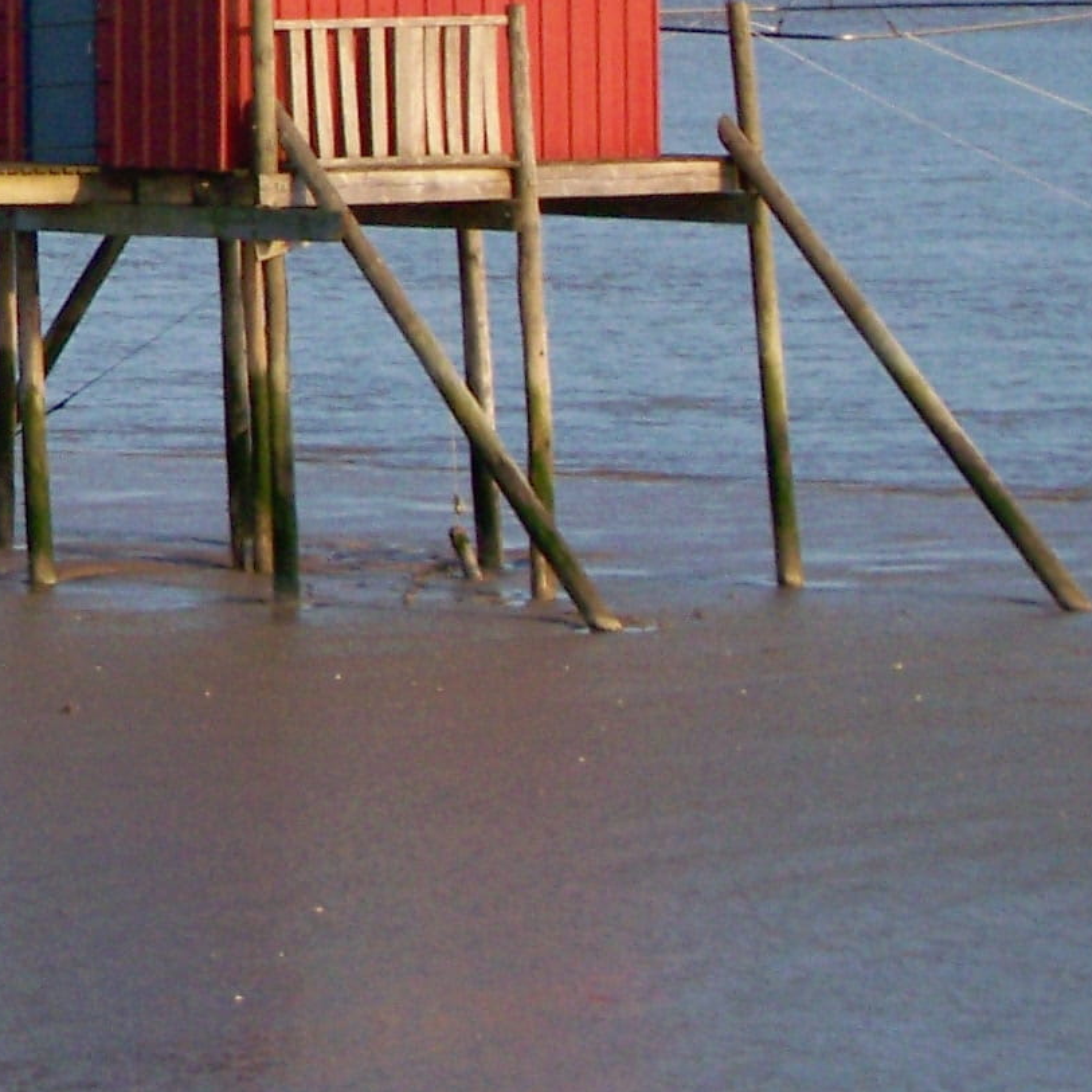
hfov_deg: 7.1
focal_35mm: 238
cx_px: -1048
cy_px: -419
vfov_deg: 7.3
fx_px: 8494
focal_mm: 12.89
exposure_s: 1/320
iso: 100
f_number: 5.4
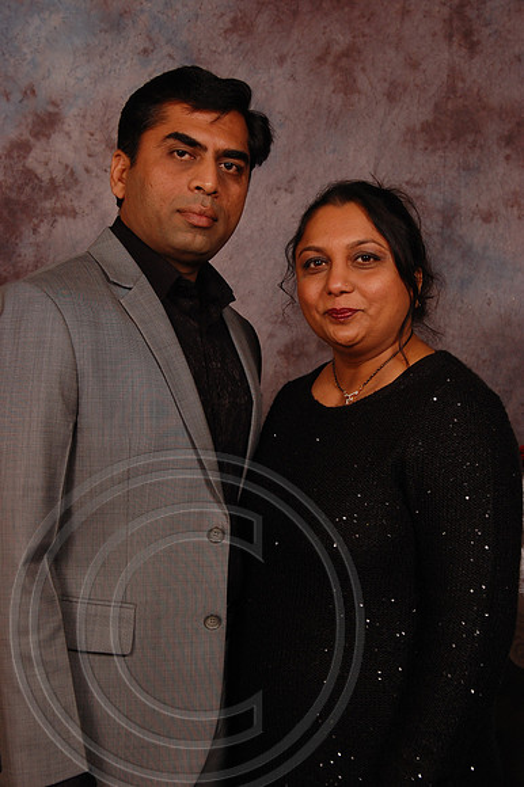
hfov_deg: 23.8
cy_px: 394
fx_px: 1246
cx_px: 262
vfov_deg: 35.1
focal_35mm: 57
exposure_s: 1/200
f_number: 5.6
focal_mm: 38
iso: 400
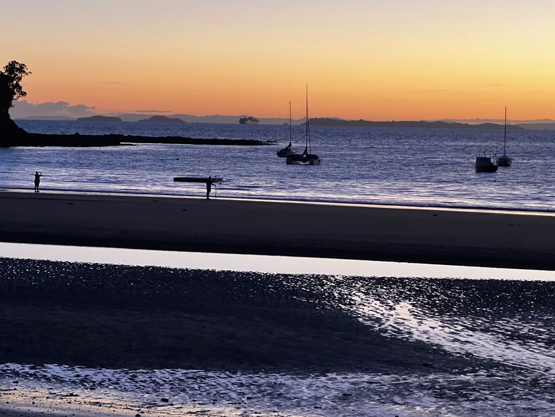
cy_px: 192
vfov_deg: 14.0
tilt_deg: -2.6
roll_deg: -1.2
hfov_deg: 18.5
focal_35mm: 106
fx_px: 1700
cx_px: 181
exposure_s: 1/60
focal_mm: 9
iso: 250
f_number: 2.8
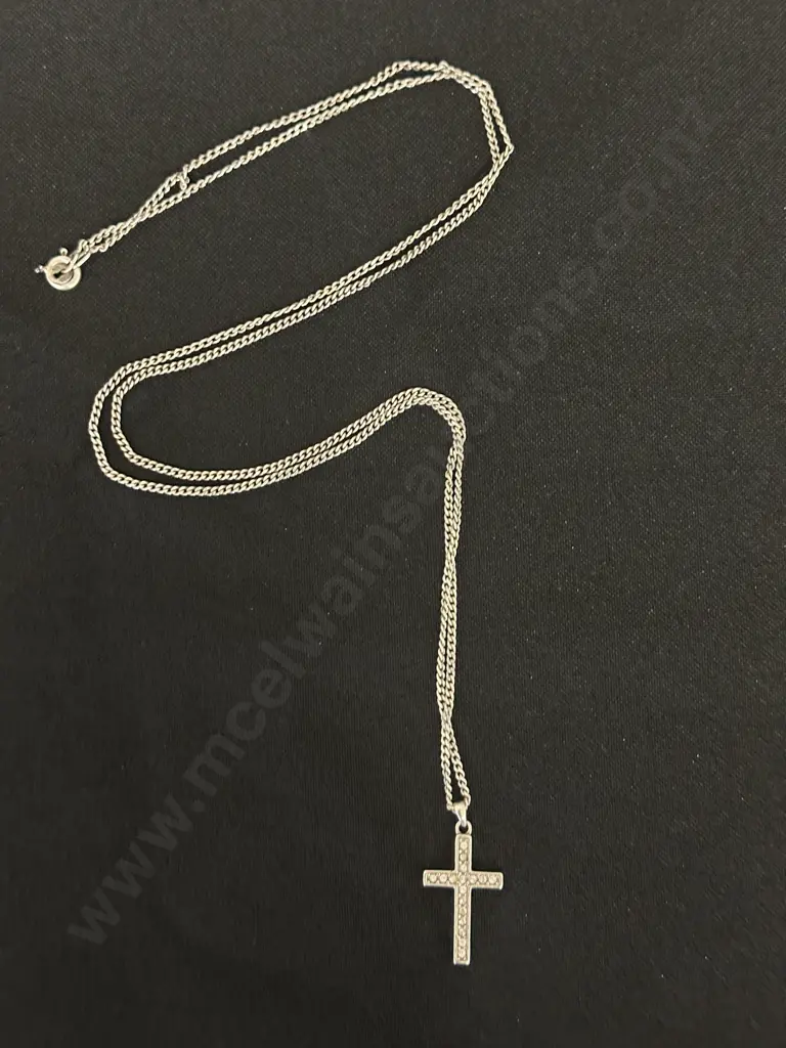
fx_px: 1453
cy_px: 524
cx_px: 393
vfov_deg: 39.7
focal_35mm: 48
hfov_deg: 30.3
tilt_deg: -84.2
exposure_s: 1/20
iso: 800
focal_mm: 6.86
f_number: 1.78
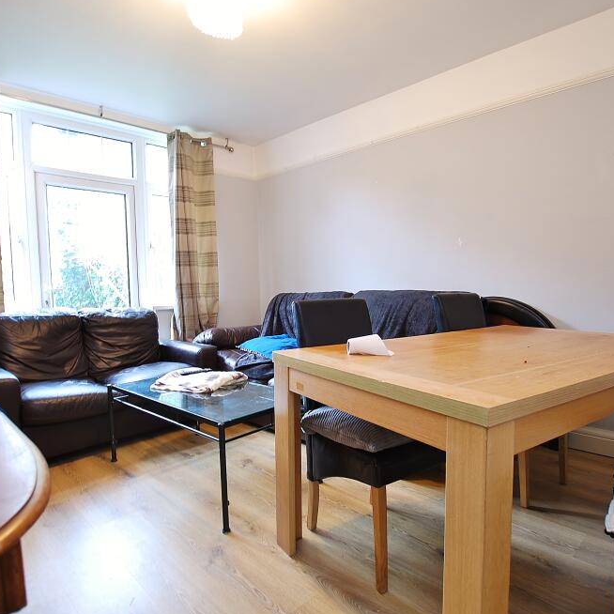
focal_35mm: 20
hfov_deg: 74.8
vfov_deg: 74.8
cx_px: 302
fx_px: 401
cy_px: 310
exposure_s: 1/2.5
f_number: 3.5
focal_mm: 10
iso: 100
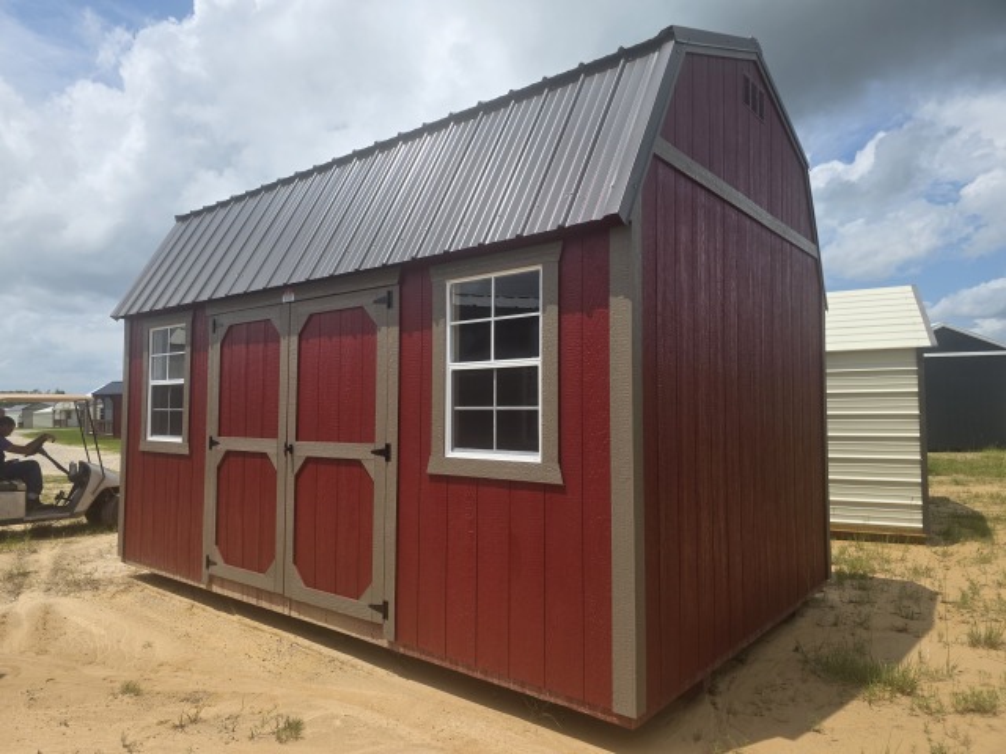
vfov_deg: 58.9
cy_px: 377
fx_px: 668
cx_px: 503
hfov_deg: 73.9
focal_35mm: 23
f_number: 1.7
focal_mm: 6.3
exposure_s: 1/7061
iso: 80
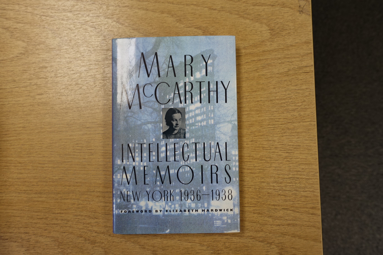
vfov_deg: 53.1
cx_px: 192
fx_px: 255
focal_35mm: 24
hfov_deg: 73.7
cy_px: 128
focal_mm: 8.8
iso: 125
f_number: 2.8
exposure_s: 1/40
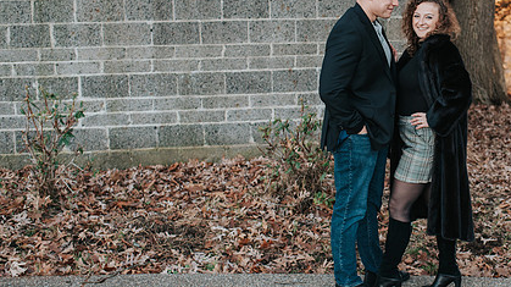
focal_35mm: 61
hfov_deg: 33.8
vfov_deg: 19.6
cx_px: 369
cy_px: 106
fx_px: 826
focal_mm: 35
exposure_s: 1/500
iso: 800
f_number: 2.8
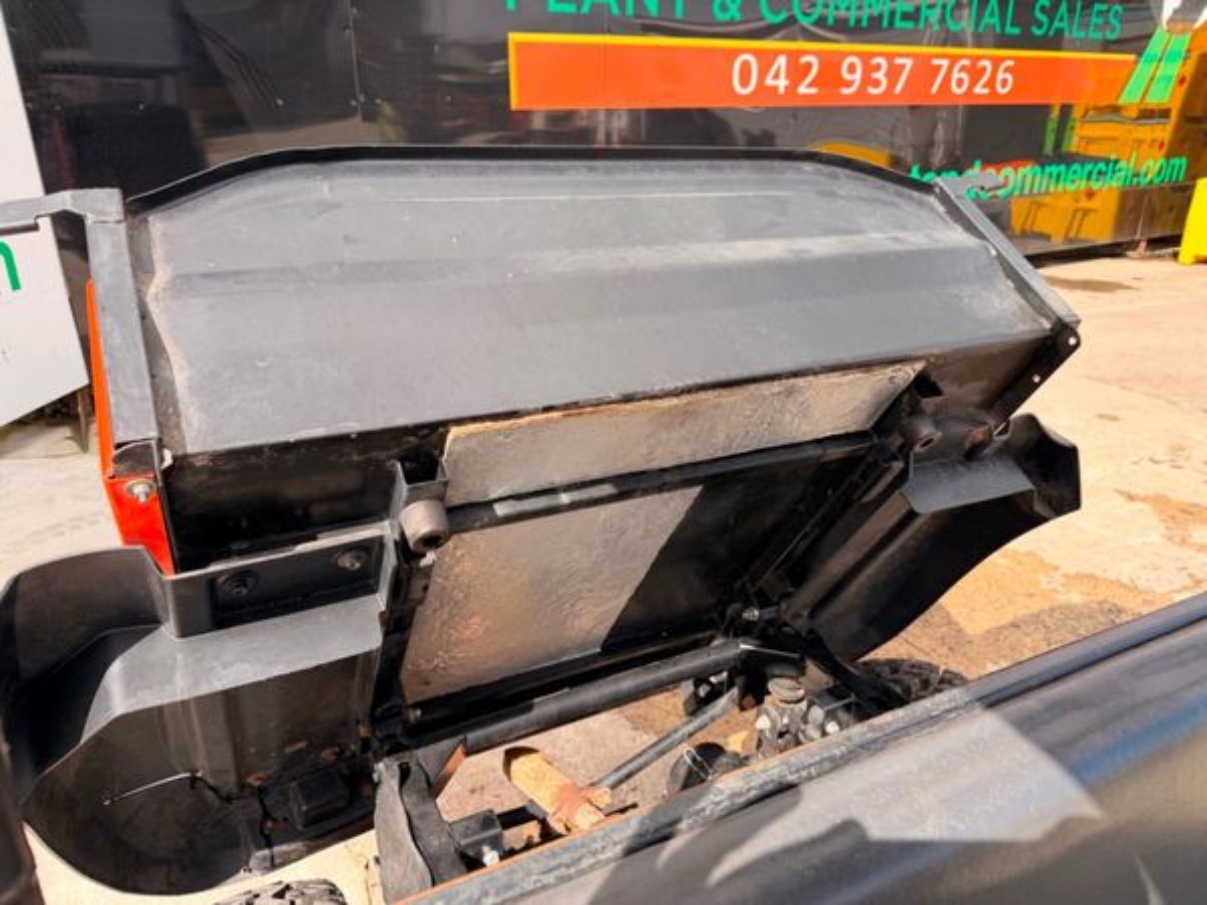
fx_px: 837
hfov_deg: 71.6
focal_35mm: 24
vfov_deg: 56.8
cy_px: 452
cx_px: 604
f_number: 1.78
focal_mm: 6.76
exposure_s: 1/1385
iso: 100
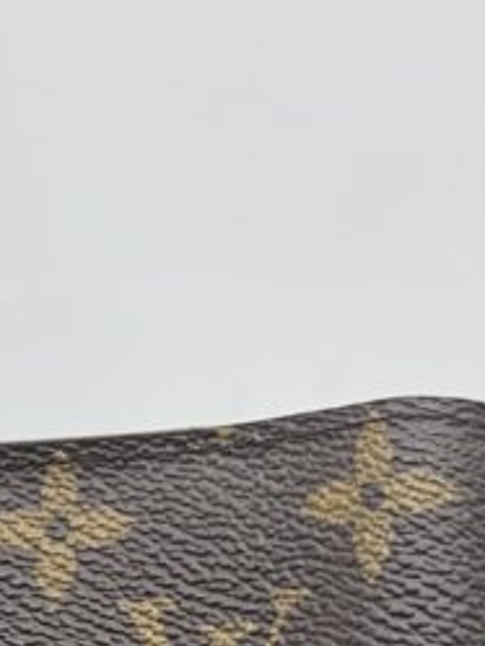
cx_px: 394
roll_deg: +1.1
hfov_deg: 13.8
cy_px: 1064
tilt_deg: -29.0
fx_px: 1997
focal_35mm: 107
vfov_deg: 16.2
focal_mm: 5.7
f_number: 1.5
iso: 32
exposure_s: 1/111
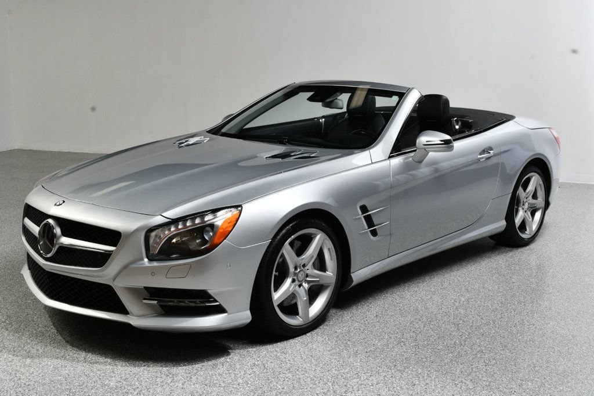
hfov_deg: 45.4
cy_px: 198
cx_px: 297
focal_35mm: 43
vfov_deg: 31.2
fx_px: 709
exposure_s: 1/160
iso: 100
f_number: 13
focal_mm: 29
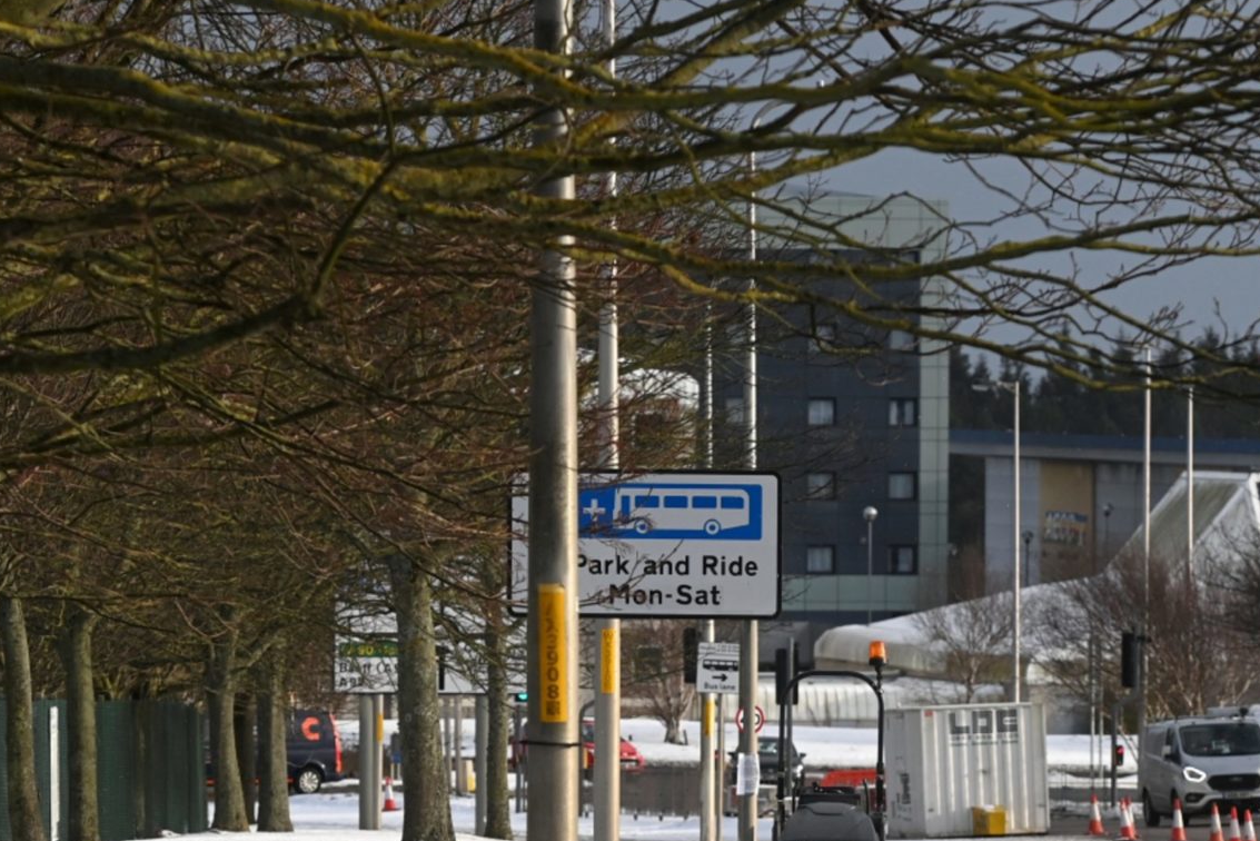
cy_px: 899
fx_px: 10677
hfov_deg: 6.7
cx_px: 973
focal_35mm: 305
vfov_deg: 4.5
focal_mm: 135
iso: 500
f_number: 5
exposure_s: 1/2500
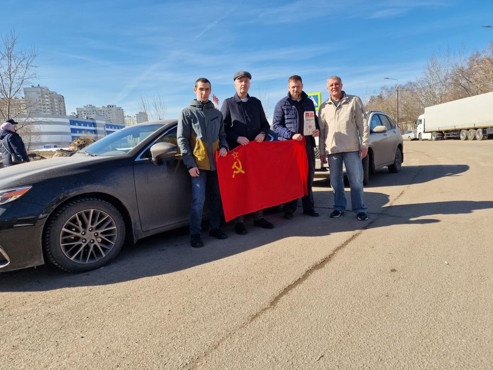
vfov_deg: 58.9
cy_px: 185
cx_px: 246
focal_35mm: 23
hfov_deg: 73.9
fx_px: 328
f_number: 1.8
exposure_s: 1/990
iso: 50
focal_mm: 6.4
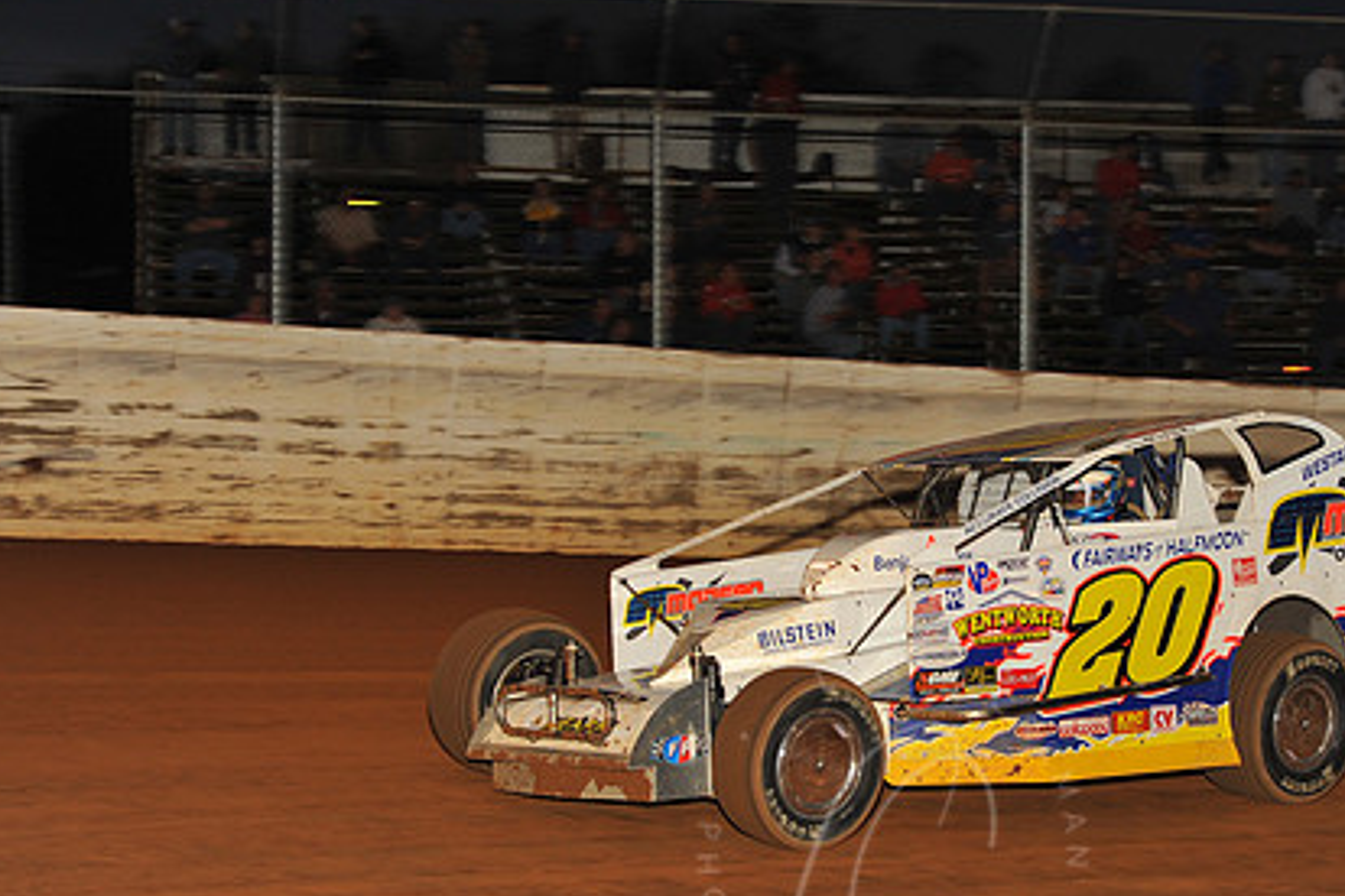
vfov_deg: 14.0
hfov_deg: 20.7
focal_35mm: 98
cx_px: 890
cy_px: 552
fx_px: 3661
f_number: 7.1
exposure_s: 1/320
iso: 500
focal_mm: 70
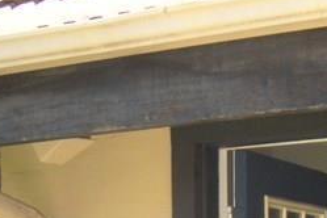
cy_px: 351
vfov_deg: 8.9
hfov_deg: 12.5
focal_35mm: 150
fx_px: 1362
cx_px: 591
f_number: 3.8
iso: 89
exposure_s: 1/89.5
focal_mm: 5.9
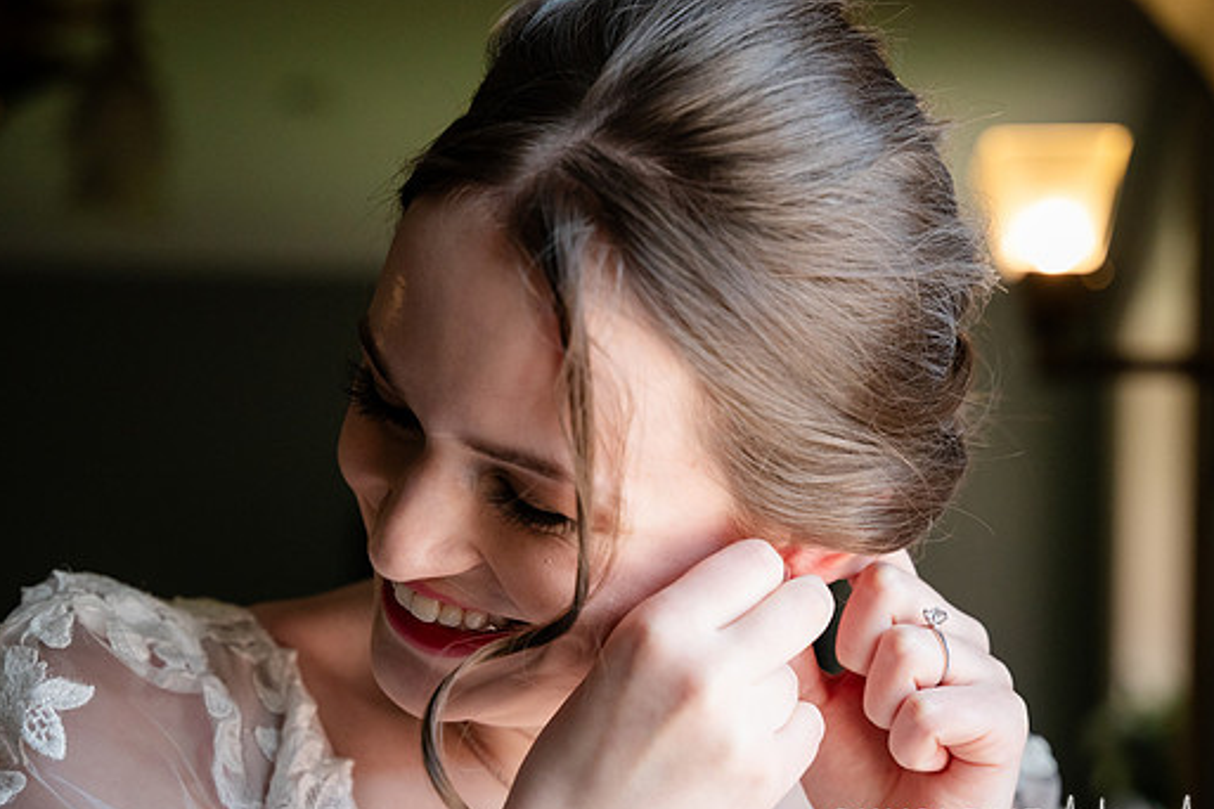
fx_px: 2327
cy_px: 425
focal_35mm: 69
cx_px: 561
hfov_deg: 29.2
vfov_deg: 19.7
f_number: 3.2
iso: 2000
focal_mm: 59
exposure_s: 1/640
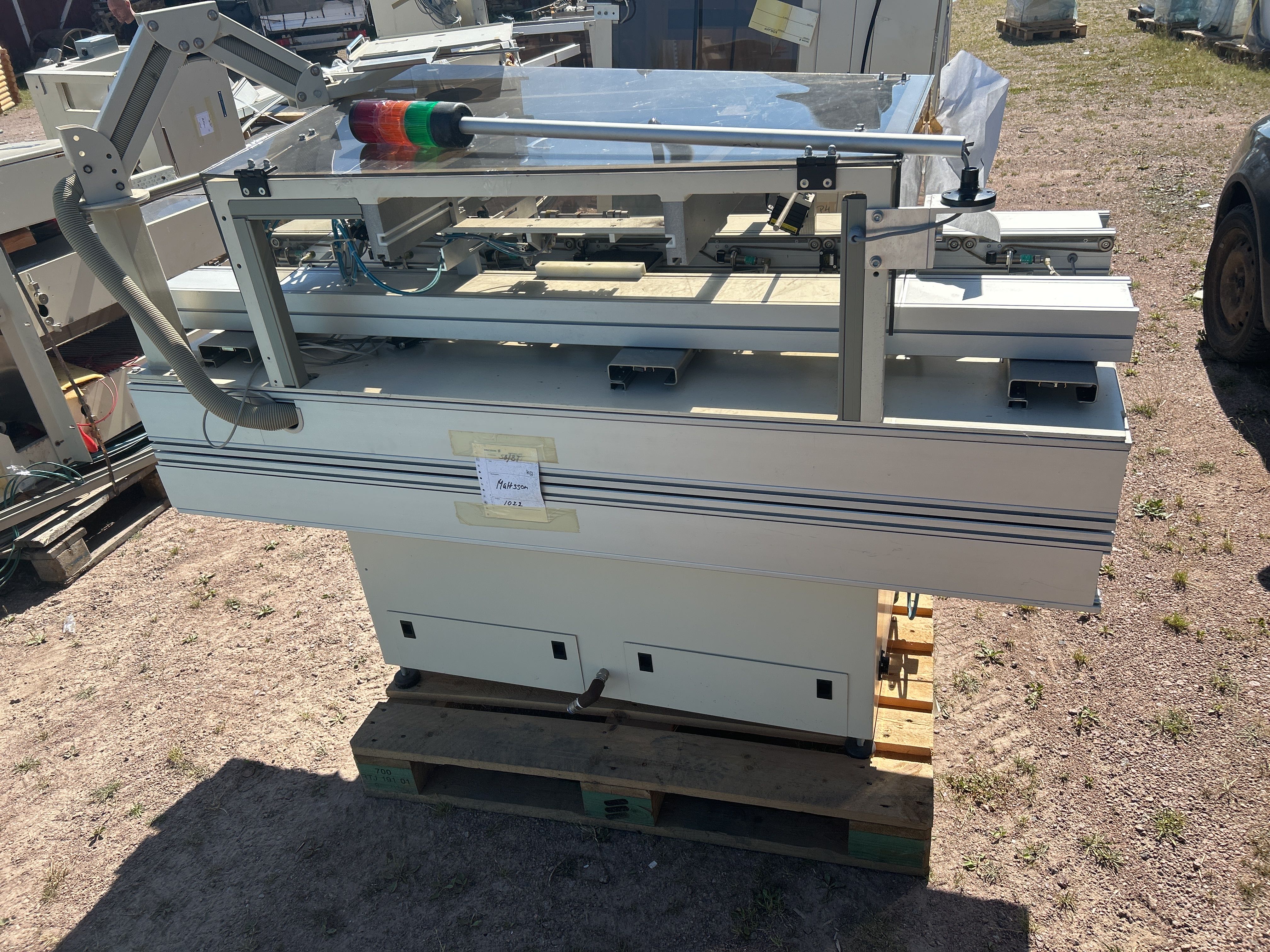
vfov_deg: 53.1
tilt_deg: -29.4
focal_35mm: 26
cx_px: 635
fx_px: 954
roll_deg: +5.3
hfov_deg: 67.3
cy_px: 476
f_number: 1.5
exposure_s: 1/3257
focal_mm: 5.7
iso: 50
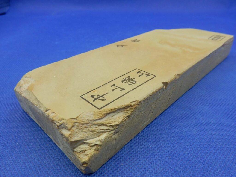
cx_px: 118
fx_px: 170
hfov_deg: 69.4
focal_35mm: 25
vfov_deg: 54.9
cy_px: 88
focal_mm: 4.5
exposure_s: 1/100
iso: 125
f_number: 3.7
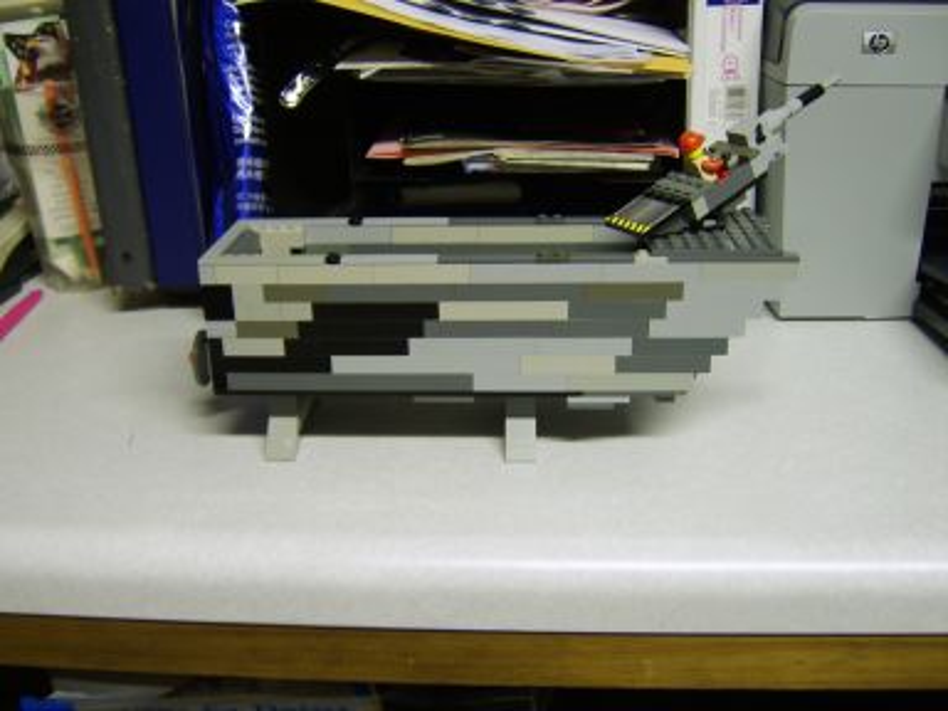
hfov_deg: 58.4
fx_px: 849
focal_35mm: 31
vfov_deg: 45.4
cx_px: 474
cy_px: 356
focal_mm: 8.13
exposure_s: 1/8
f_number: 2.7
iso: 71
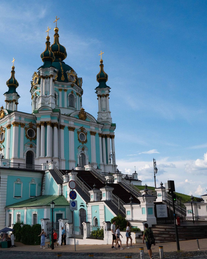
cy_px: 136
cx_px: 73
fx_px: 291
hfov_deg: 38.8
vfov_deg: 47.9
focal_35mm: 38
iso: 1600
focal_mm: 25
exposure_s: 1/3200
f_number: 14
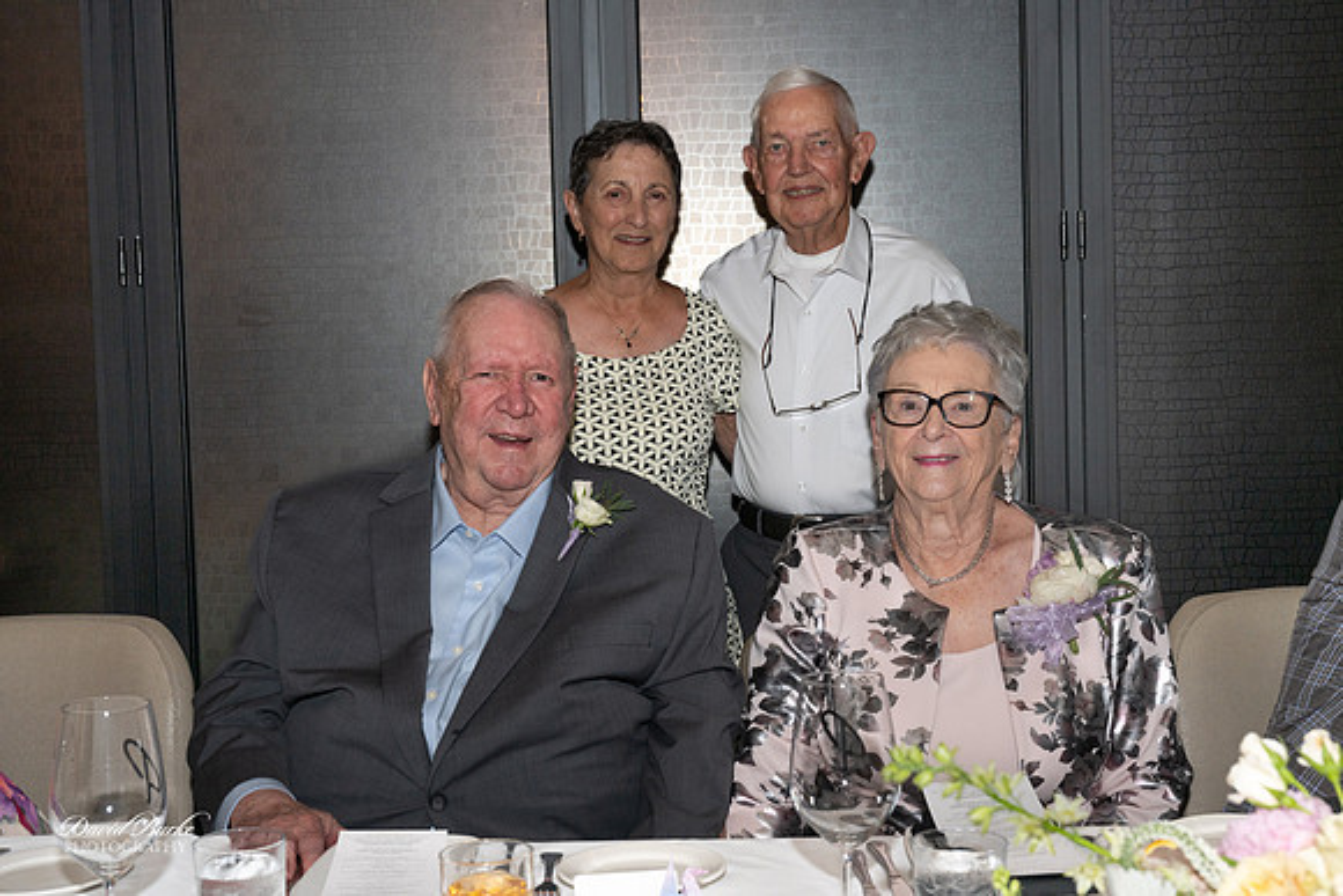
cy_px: 448
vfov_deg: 30.5
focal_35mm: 44
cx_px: 672
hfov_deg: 44.5
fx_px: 1642
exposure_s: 1/125
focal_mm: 44
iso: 640
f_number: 7.1
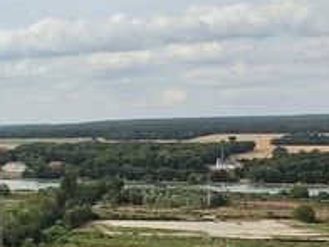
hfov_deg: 17.2
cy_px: 151
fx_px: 893
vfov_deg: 15.7
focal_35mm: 94
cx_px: -257
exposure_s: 1/4661
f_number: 1.8
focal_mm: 5.4
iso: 80
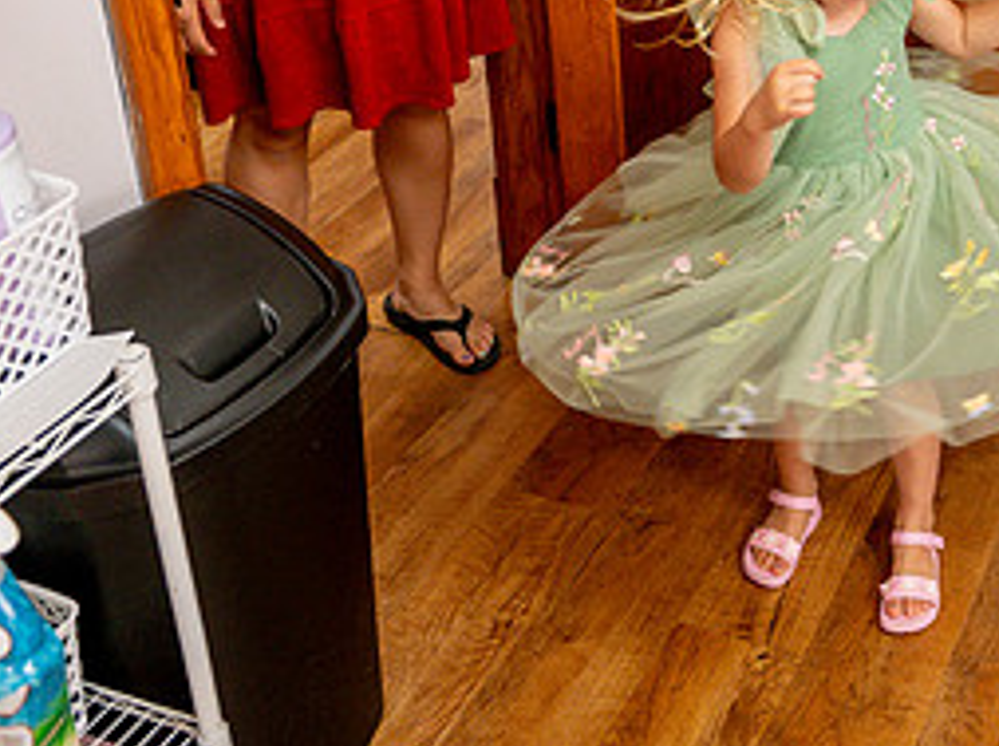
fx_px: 1527
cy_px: 26
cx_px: 881
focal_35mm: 53
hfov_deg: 34.4
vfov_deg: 26.2
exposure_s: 1/250
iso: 1250
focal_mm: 24
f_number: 3.5
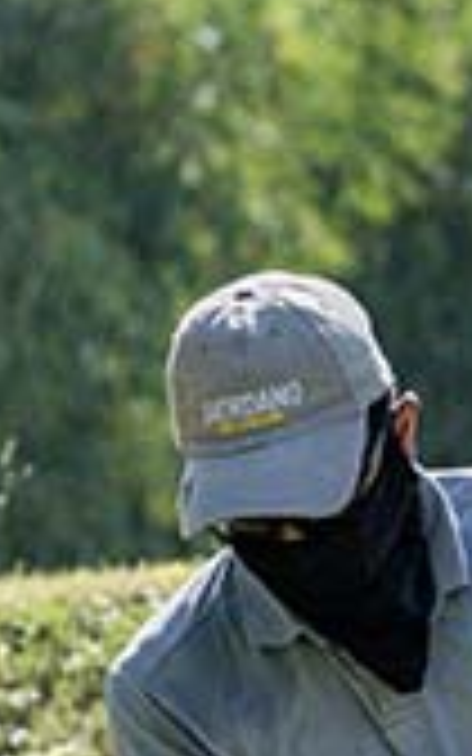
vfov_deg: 4.1
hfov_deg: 2.6
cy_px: 1125
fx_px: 10517
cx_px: 1110
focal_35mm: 511
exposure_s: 1/5000
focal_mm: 88
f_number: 4.5
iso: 450
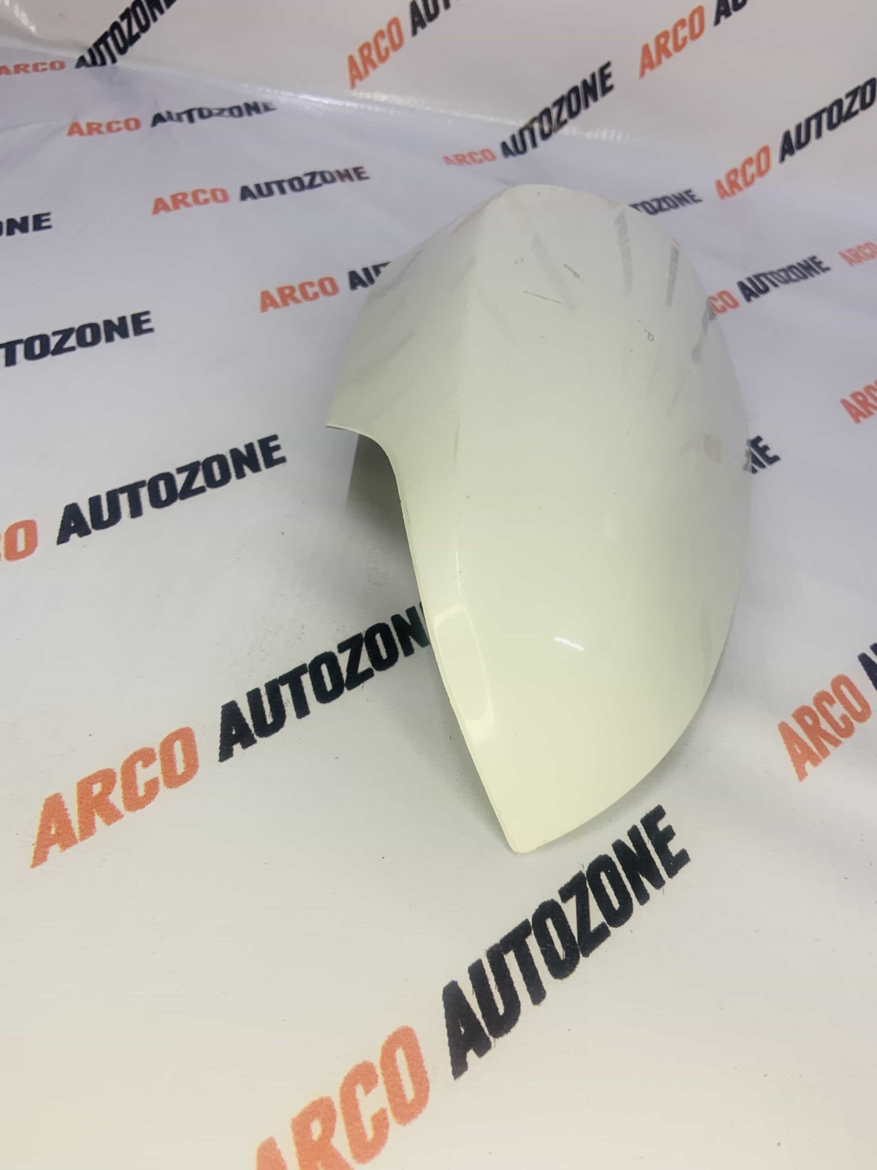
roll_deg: -12.3
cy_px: 585
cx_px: 438
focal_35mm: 26
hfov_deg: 53.1
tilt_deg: -43.8
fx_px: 878
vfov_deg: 67.3
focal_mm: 4.25
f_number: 1.8
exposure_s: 1/100
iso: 64
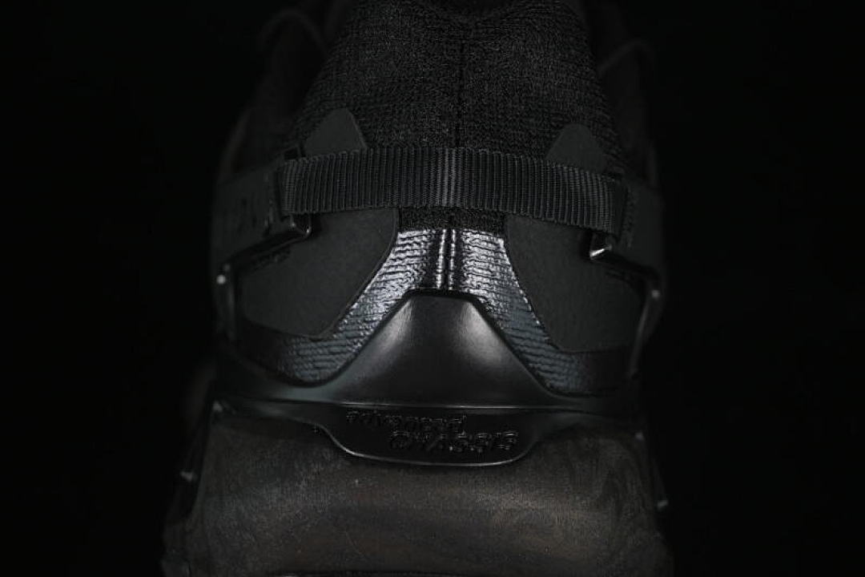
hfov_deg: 27.0
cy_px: 288
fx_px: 1802
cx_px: 432
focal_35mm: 75
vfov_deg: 18.2
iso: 160
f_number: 6.3
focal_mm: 50
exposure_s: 1/50
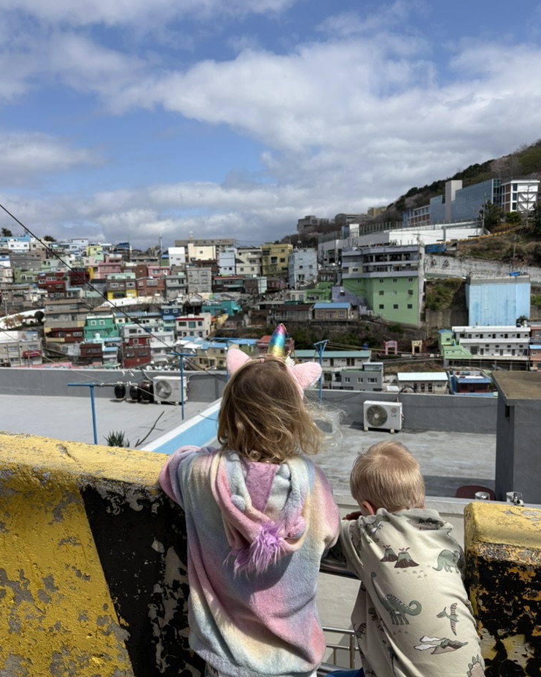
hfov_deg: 51.5
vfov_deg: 62.2
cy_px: 352
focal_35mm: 28
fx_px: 561
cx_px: 263
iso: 50
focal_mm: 5.96
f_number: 1.6
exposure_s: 1/6993
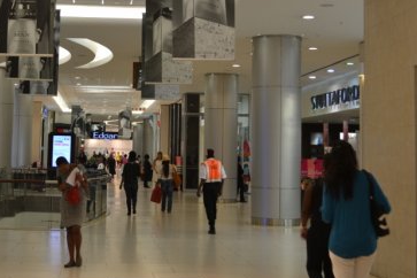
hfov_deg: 28.0
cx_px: 138
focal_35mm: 72
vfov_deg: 18.8
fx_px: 832
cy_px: 63
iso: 220
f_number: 4.5
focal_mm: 29
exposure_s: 1/30
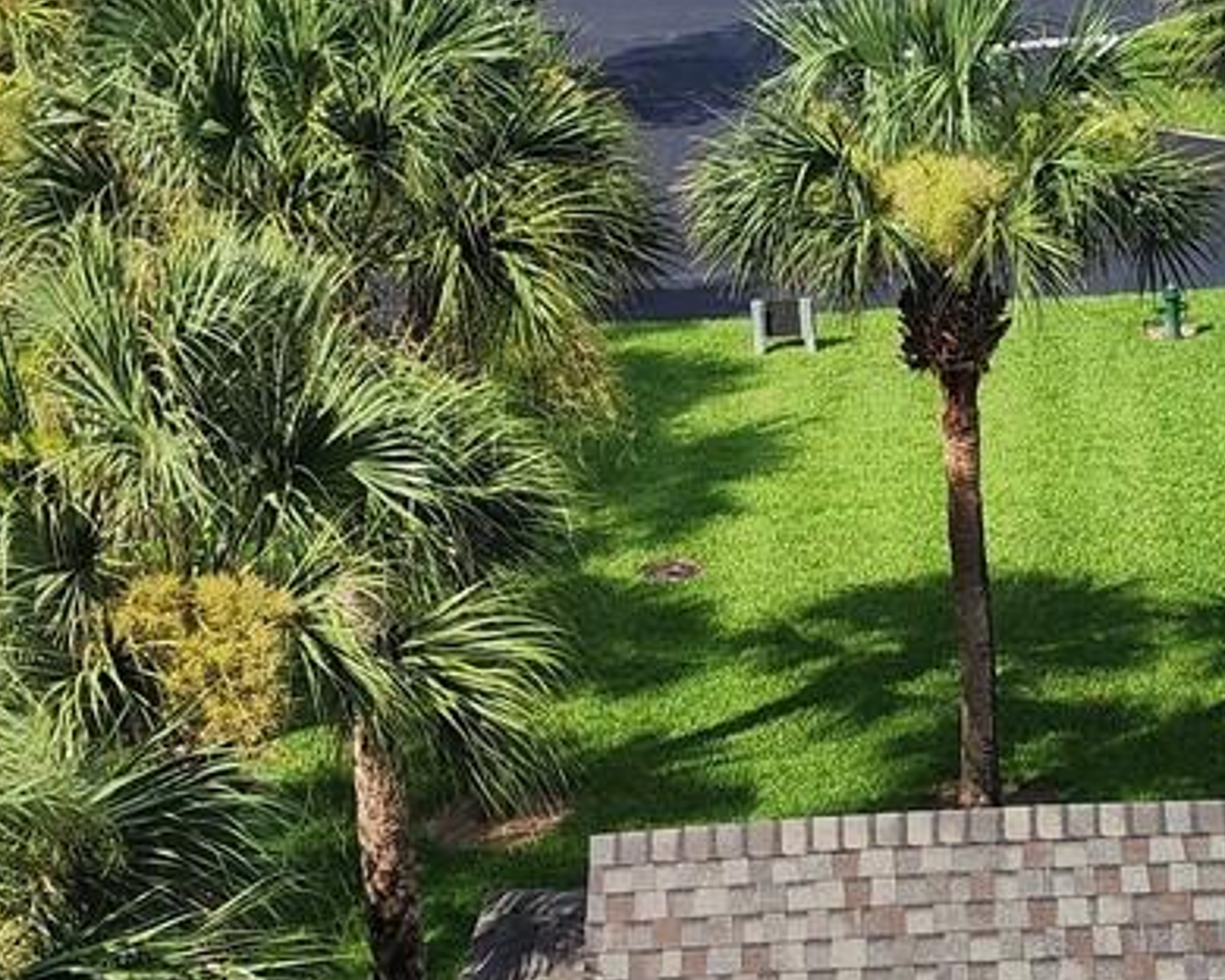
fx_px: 3335
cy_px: 565
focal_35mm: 92
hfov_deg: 20.7
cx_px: 908
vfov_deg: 16.7
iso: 12
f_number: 1.8
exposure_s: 1/688
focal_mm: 6.4
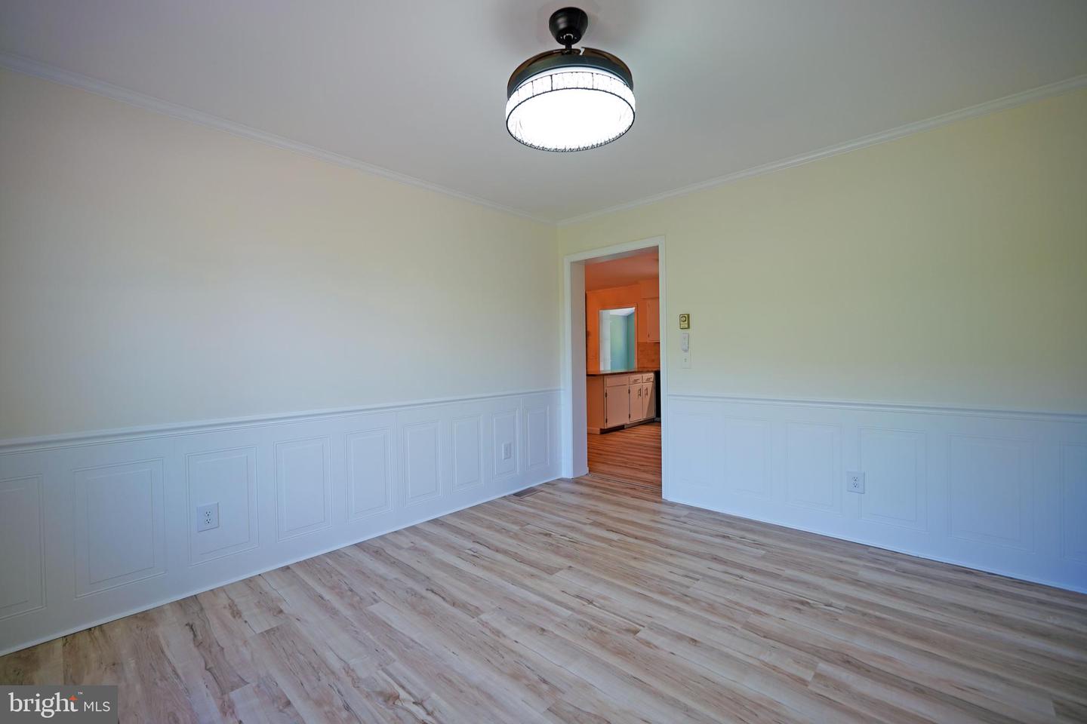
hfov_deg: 100.4
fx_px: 453
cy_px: 362
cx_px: 544
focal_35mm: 15
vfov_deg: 77.3
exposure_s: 1/40
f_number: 3.2
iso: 100
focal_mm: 10
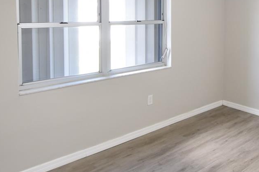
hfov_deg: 48.3
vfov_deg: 33.5
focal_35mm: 38
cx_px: 201
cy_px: 23
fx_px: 273
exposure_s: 1/60
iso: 720
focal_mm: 10
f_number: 4
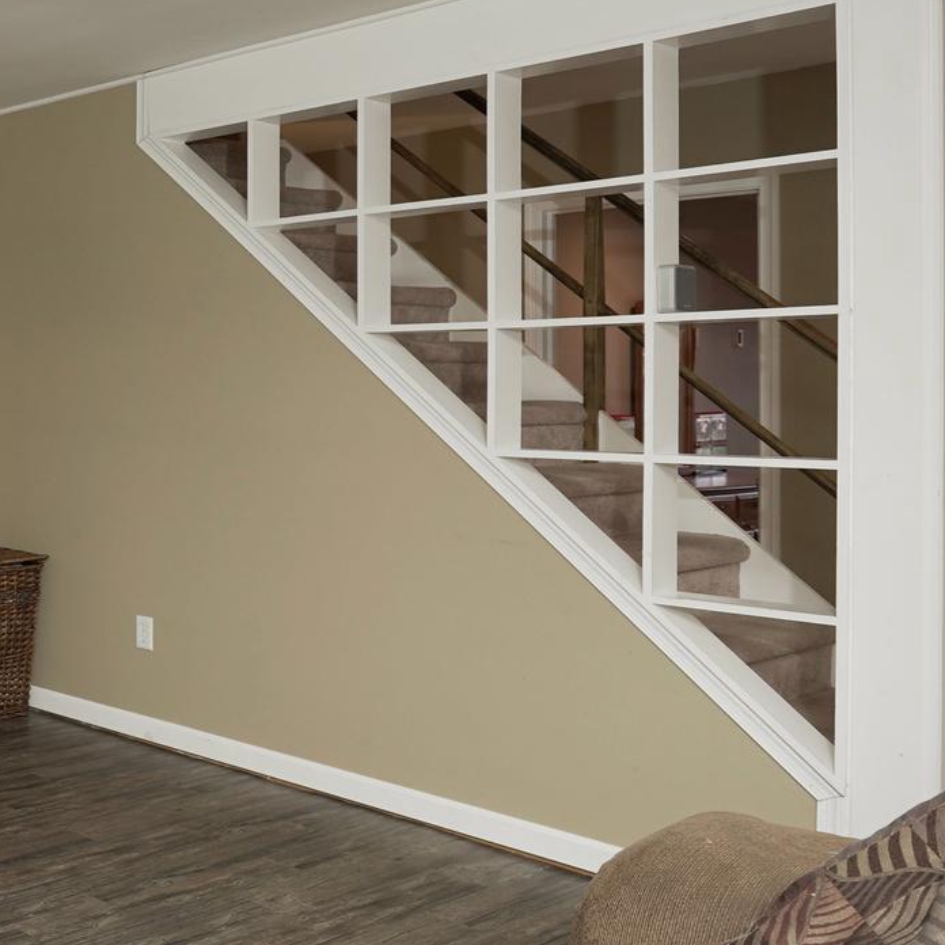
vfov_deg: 41.8
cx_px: -292
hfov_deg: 31.7
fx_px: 1235
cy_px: 412
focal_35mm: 40
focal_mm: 16
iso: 320
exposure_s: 1/80
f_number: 4.5
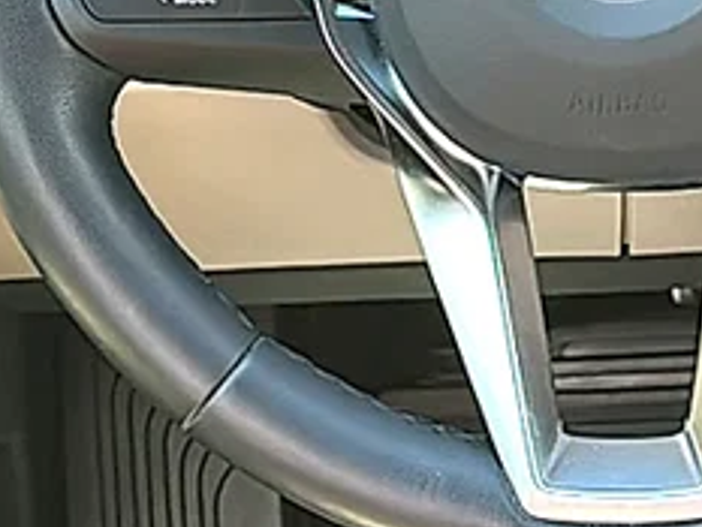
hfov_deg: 14.8
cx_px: 603
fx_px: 2678
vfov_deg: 11.0
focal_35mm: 132
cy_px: -104
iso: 100
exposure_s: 1/176
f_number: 1.78
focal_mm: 6.86
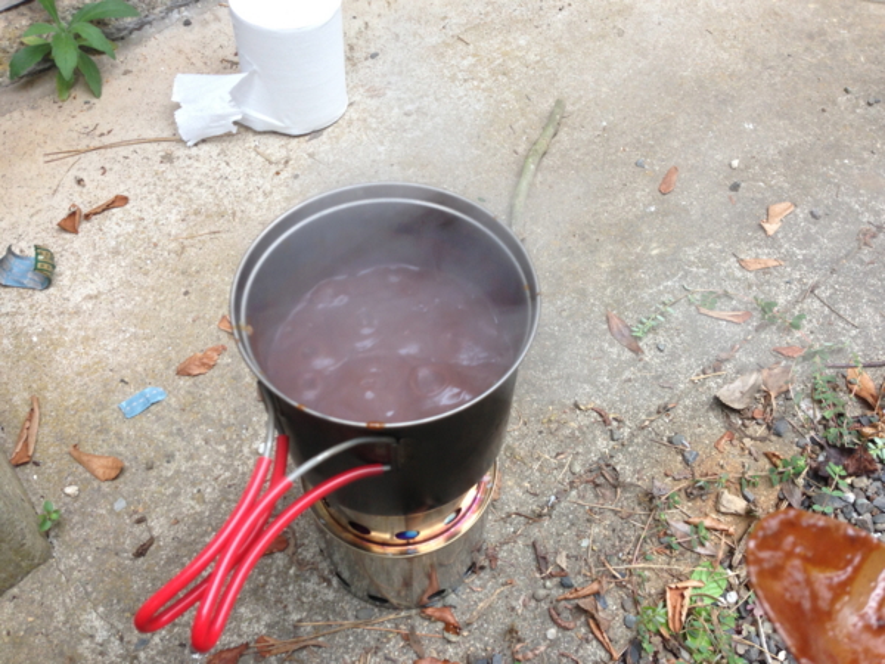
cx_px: 442
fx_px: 844
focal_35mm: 33
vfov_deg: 42.9
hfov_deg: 55.4
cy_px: 332
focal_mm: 4.13
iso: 50
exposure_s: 1/20
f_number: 2.4
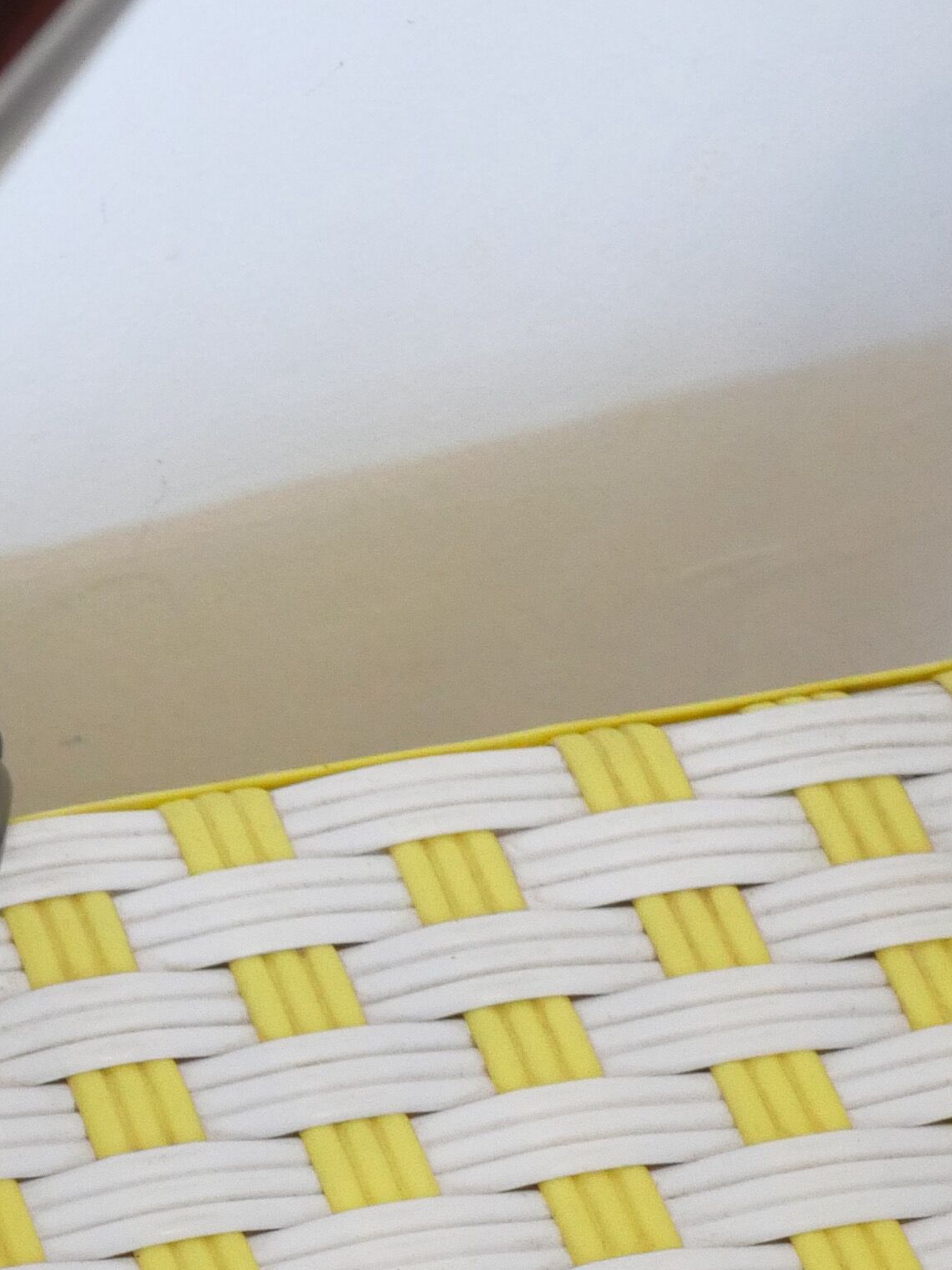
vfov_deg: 11.4
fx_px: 6270
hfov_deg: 8.4
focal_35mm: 171
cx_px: -597
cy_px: 1330
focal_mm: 25
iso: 1600
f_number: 5
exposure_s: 1/60
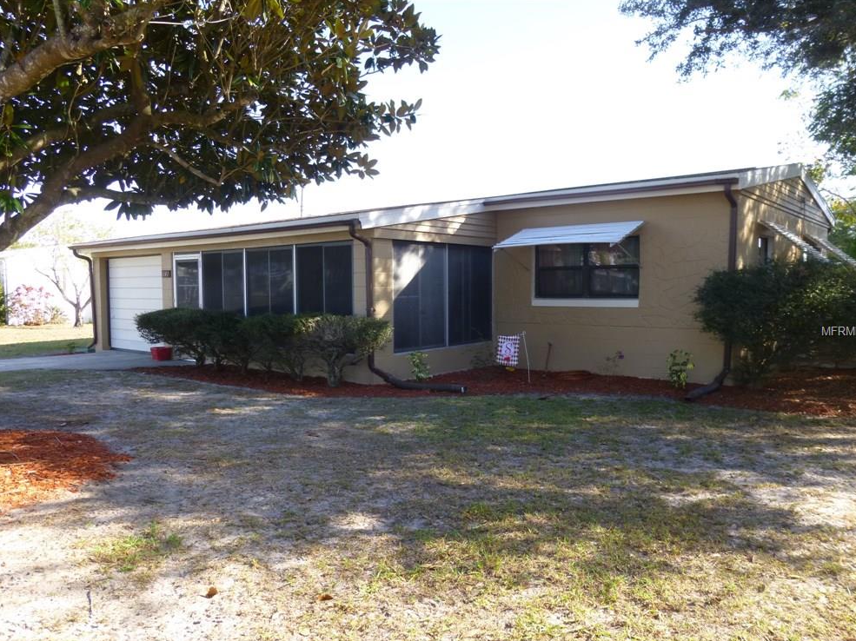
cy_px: 332
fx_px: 643
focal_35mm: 26
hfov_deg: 67.3
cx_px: 429
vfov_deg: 53.0
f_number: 3.1
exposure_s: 1/160
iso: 100
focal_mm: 4.5
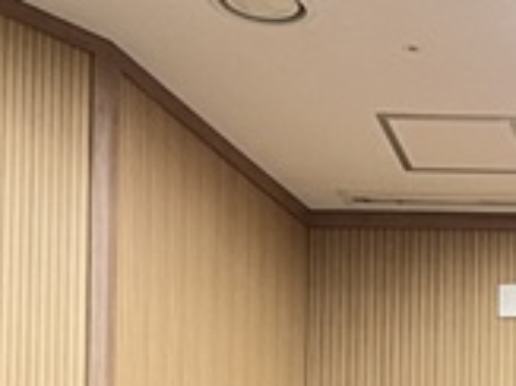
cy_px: 970
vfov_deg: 8.6
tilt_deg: +2.5
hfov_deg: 11.6
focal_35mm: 154
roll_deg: -0.1
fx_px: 2294
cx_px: 1008
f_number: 1.6
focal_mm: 5.1
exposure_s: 1/60
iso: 125
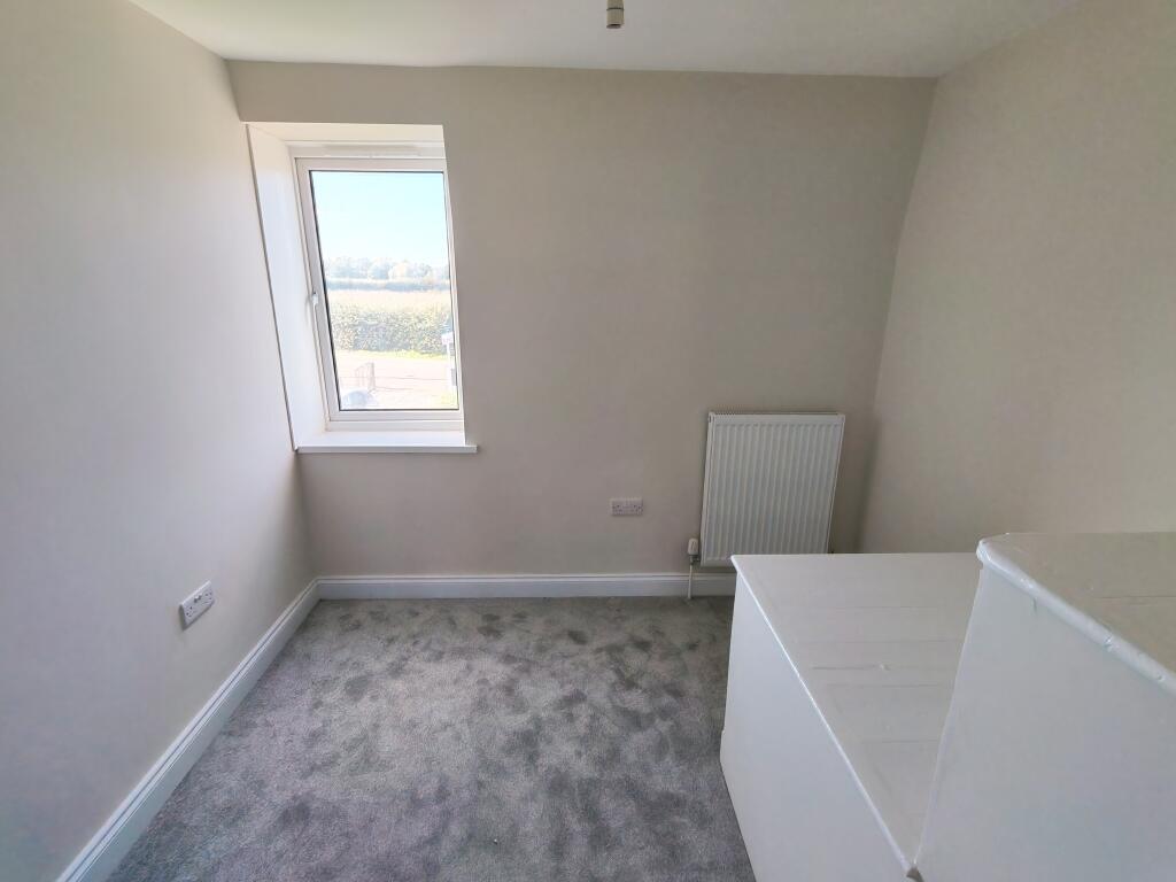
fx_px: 544
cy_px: 441
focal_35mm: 16
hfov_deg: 94.5
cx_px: 588
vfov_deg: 78.1
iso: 50
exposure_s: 1/110
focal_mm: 1.96
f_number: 2.2
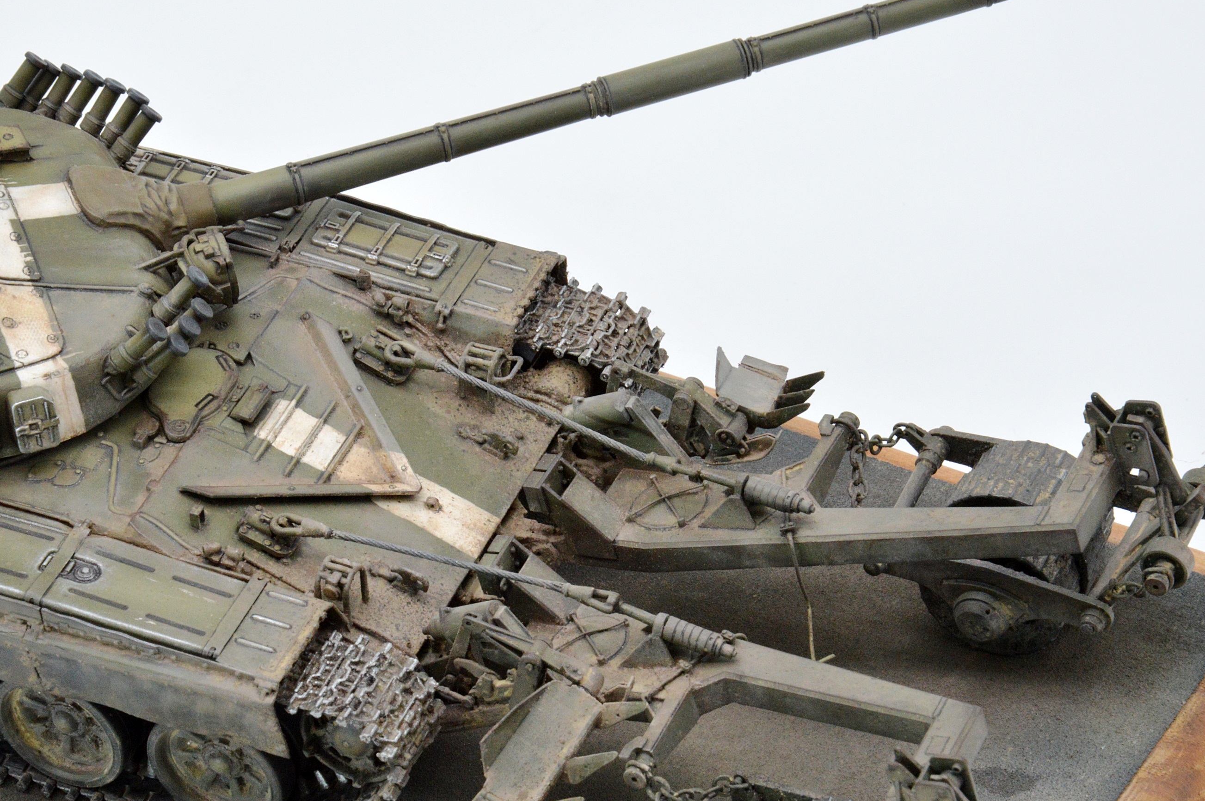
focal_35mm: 172
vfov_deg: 8.0
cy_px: 458
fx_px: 5752
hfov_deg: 12.0
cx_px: 536
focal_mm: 92
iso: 800
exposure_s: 1/20
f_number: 18
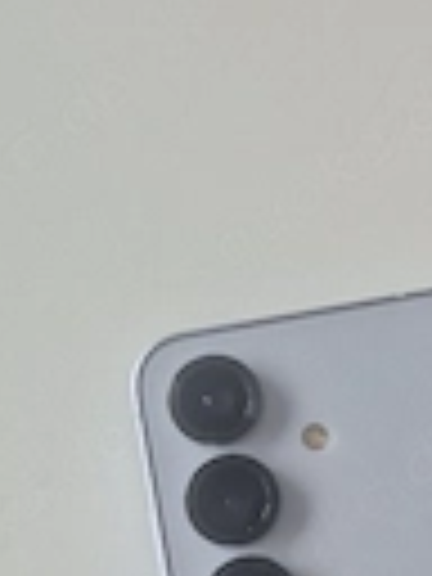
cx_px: 441
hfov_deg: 19.8
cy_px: 567
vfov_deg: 25.8
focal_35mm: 72
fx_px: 1198
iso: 64
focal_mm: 5.4
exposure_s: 1/182
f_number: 1.8
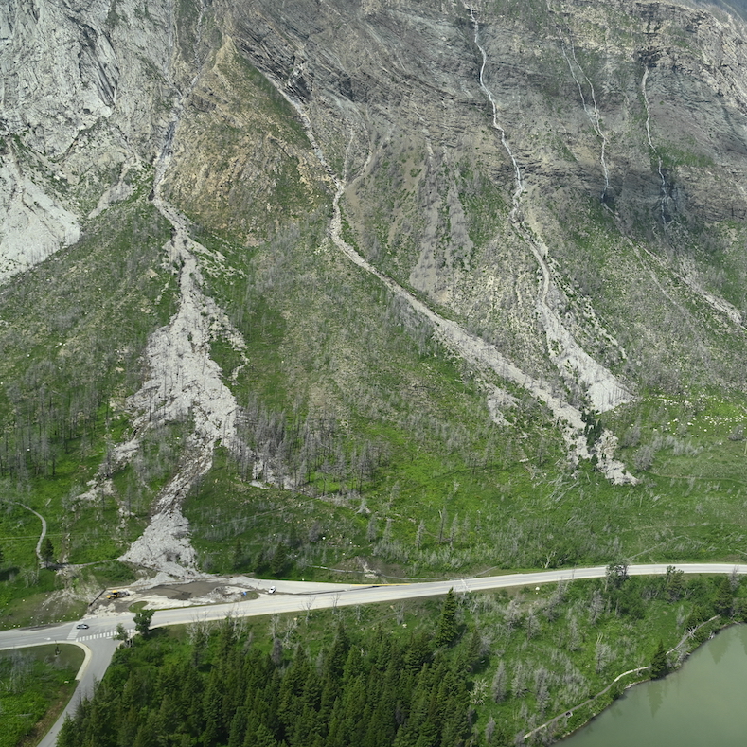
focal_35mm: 31
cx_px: 526
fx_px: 757
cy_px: 376
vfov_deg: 52.5
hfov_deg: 51.1
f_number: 5.6
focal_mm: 24
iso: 800
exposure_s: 1/2500
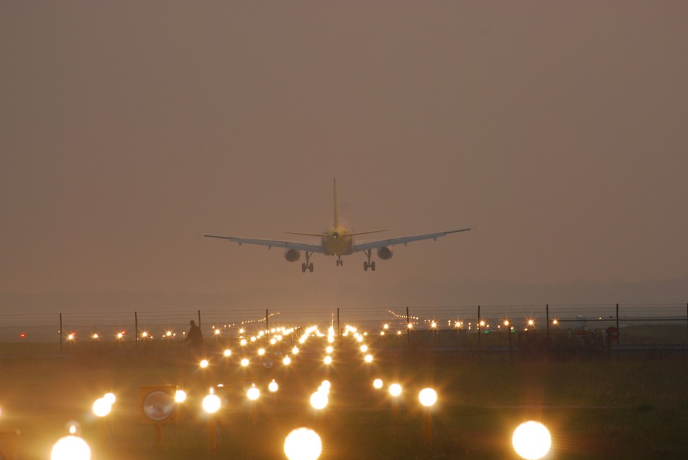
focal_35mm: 300
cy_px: 230
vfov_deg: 4.6
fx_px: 5739
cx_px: 344
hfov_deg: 6.9
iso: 200
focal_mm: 200
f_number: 8
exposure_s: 1/180
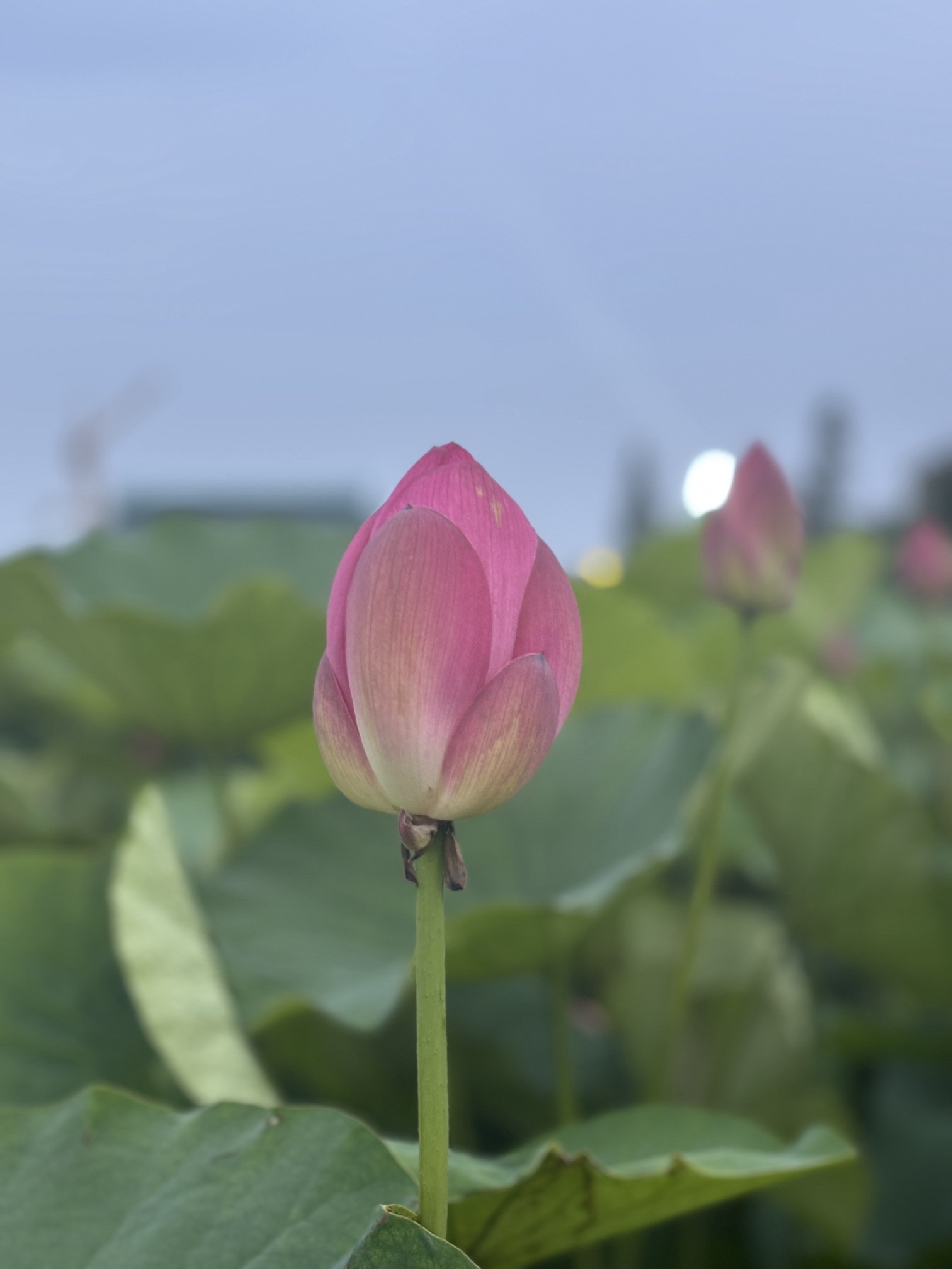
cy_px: 634
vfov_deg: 36.8
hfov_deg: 28.0
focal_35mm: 52
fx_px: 1907
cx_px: 476
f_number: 1.6
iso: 125
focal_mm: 5.96
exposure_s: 1/33
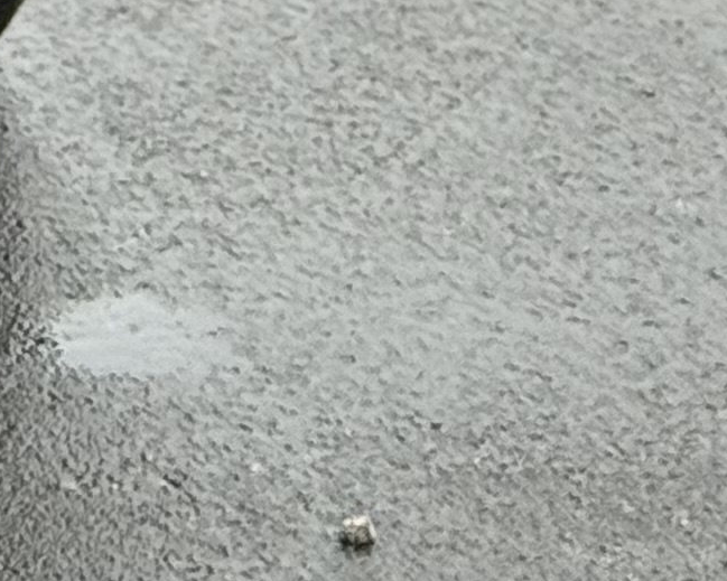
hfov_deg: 6.3
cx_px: -1054
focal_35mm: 291
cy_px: -1072
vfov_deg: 5.1
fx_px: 6260
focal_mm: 6.76
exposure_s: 1/388
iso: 80
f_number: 1.78
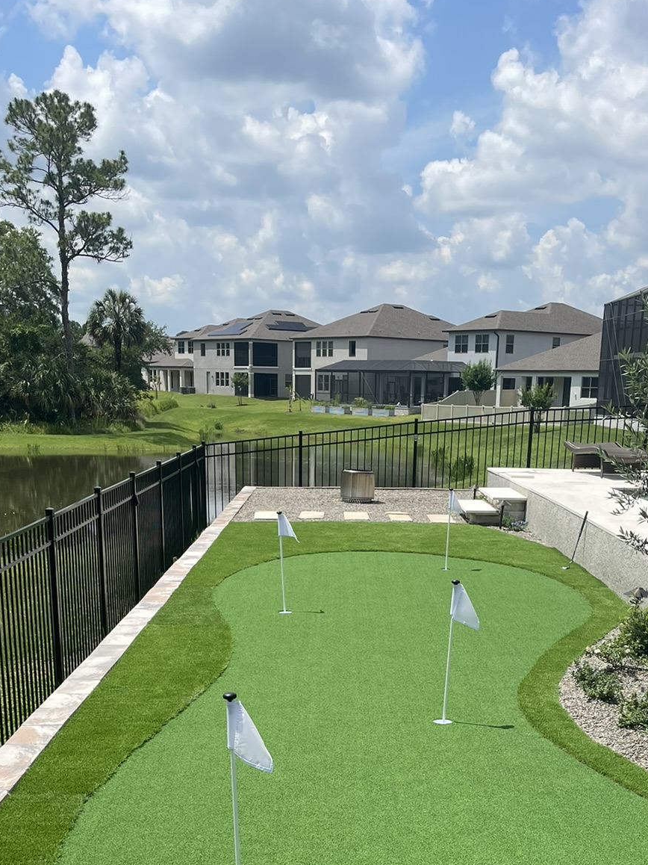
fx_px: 1149
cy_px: 755
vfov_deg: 38.8
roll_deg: -1.5
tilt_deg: -17.7
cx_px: 367
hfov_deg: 31.5
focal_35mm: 46
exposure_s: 1/4000
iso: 32
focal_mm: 4.2
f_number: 1.6
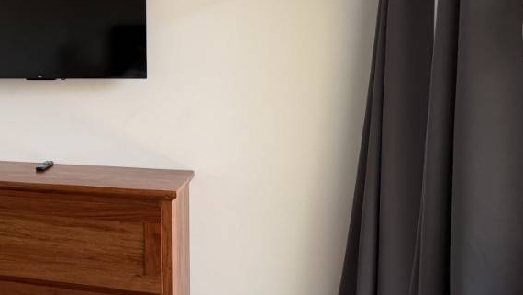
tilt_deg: -3.0
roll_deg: +0.4
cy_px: 79
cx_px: -21
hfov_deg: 33.9
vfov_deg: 21.7
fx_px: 763
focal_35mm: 55
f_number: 1.78
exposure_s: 1/200
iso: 100
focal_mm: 6.76
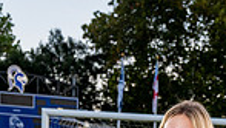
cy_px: 344
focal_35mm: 106
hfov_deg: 20.0
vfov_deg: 9.6
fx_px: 636
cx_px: 169
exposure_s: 1/250
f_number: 4
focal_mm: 33
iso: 800
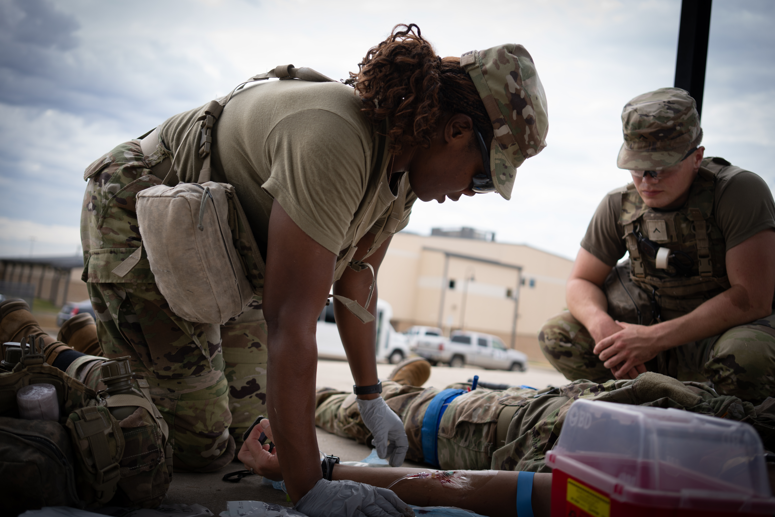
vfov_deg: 37.9
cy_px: 258
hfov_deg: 54.4
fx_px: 753
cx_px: 388
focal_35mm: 35
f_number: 2.8
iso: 100
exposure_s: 1/500
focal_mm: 35
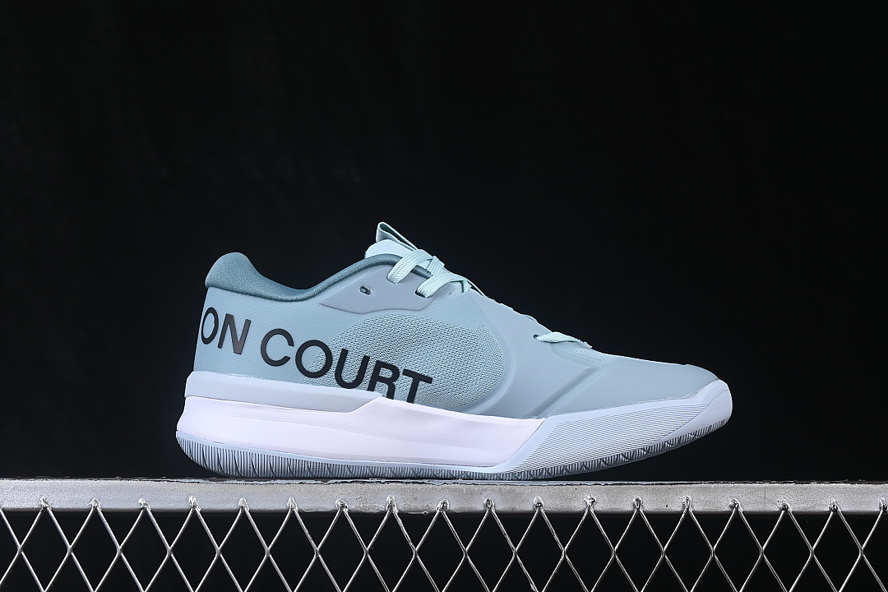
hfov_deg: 27.0
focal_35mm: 75
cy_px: 296
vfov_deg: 18.2
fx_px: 1850
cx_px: 444
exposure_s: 1/80
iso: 160
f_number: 8
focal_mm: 50
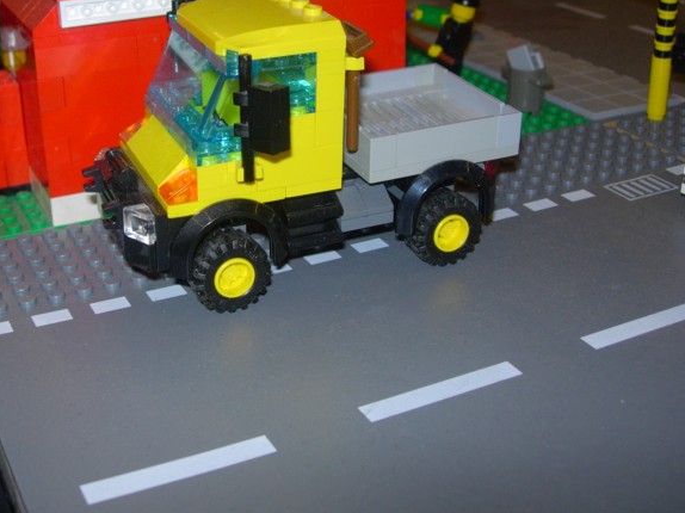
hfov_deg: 36.0
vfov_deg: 27.4
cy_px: 185
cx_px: 265
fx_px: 1048
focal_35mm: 53
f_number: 2.8
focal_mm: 7.8
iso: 79
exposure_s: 1/64
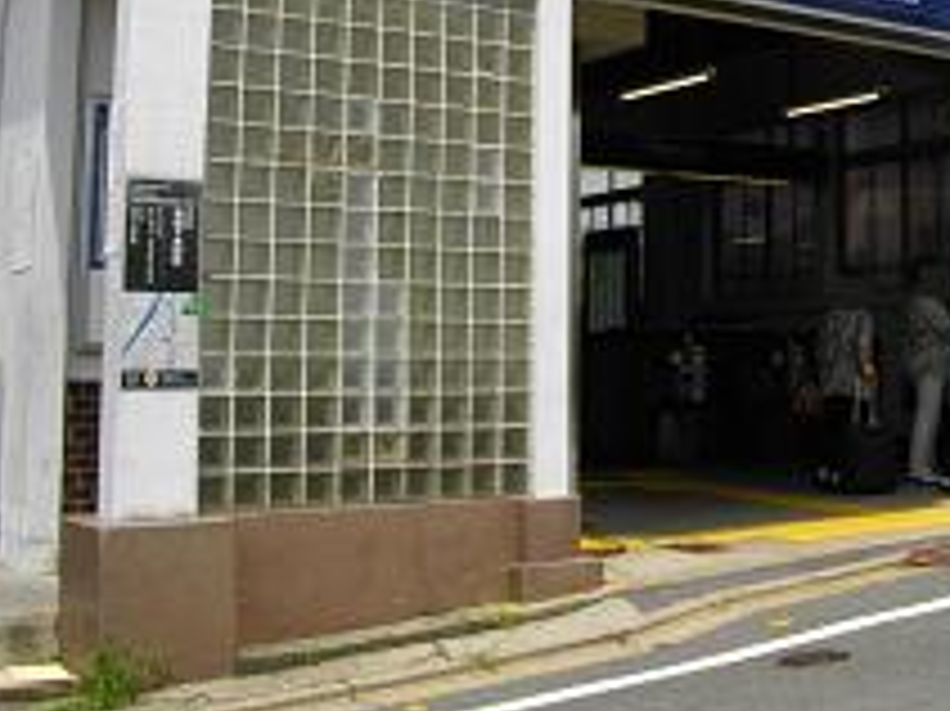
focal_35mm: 59
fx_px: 1618
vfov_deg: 24.3
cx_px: 799
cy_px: 108
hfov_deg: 31.6
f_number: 5.5
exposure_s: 1/400
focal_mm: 5.7
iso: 100
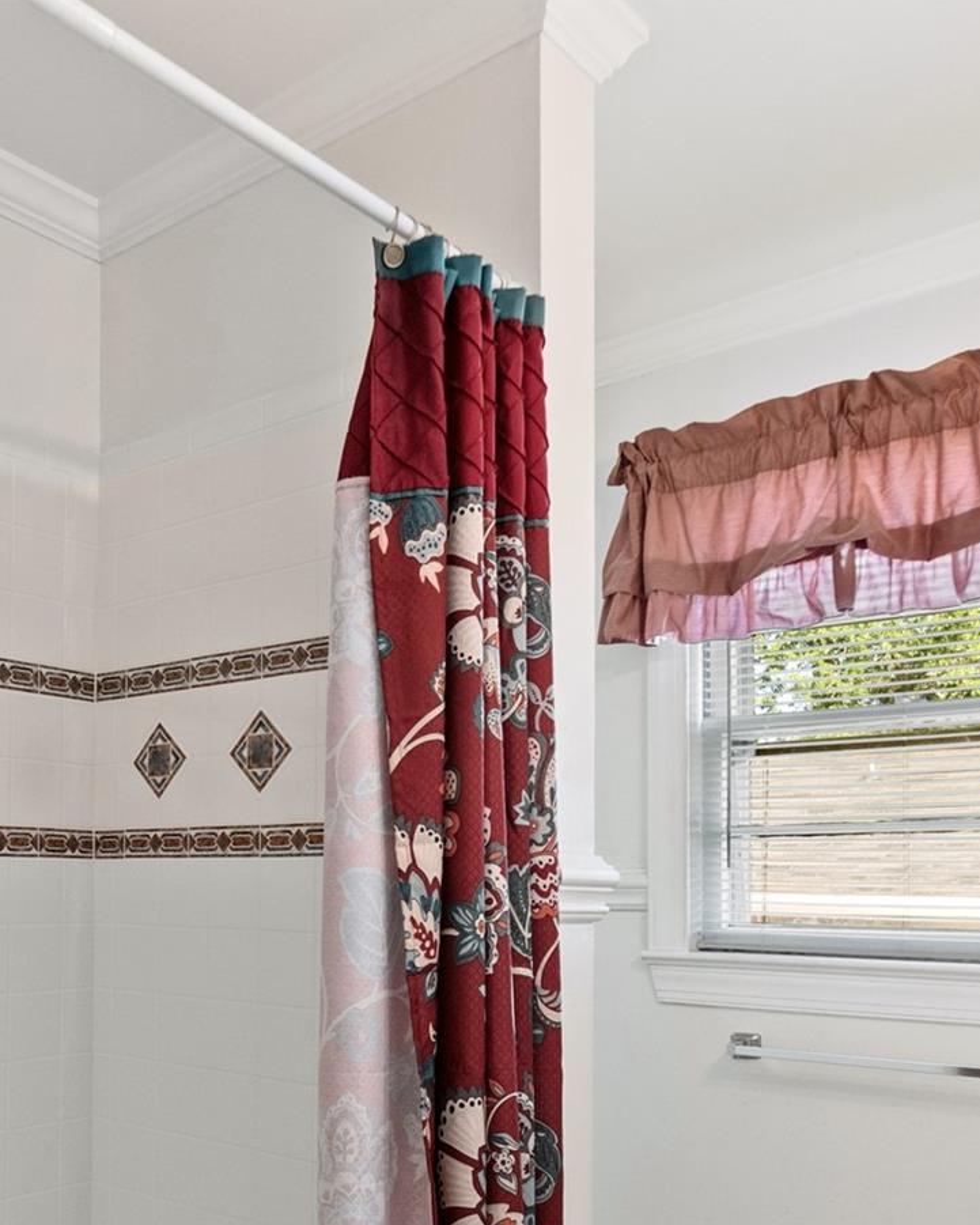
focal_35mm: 32
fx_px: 1160
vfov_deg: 53.4
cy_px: 903
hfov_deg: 43.9
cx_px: 217
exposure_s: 1/30
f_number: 4.5
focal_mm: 10
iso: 2000
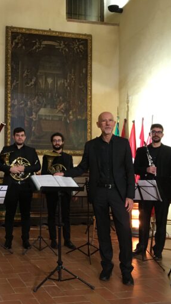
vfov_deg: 47.3
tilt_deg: +0.9
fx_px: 346
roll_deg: +0.3
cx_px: 22
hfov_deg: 26.9
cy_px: 153
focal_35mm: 43
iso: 250
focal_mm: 4.15
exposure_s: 1/33
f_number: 2.2
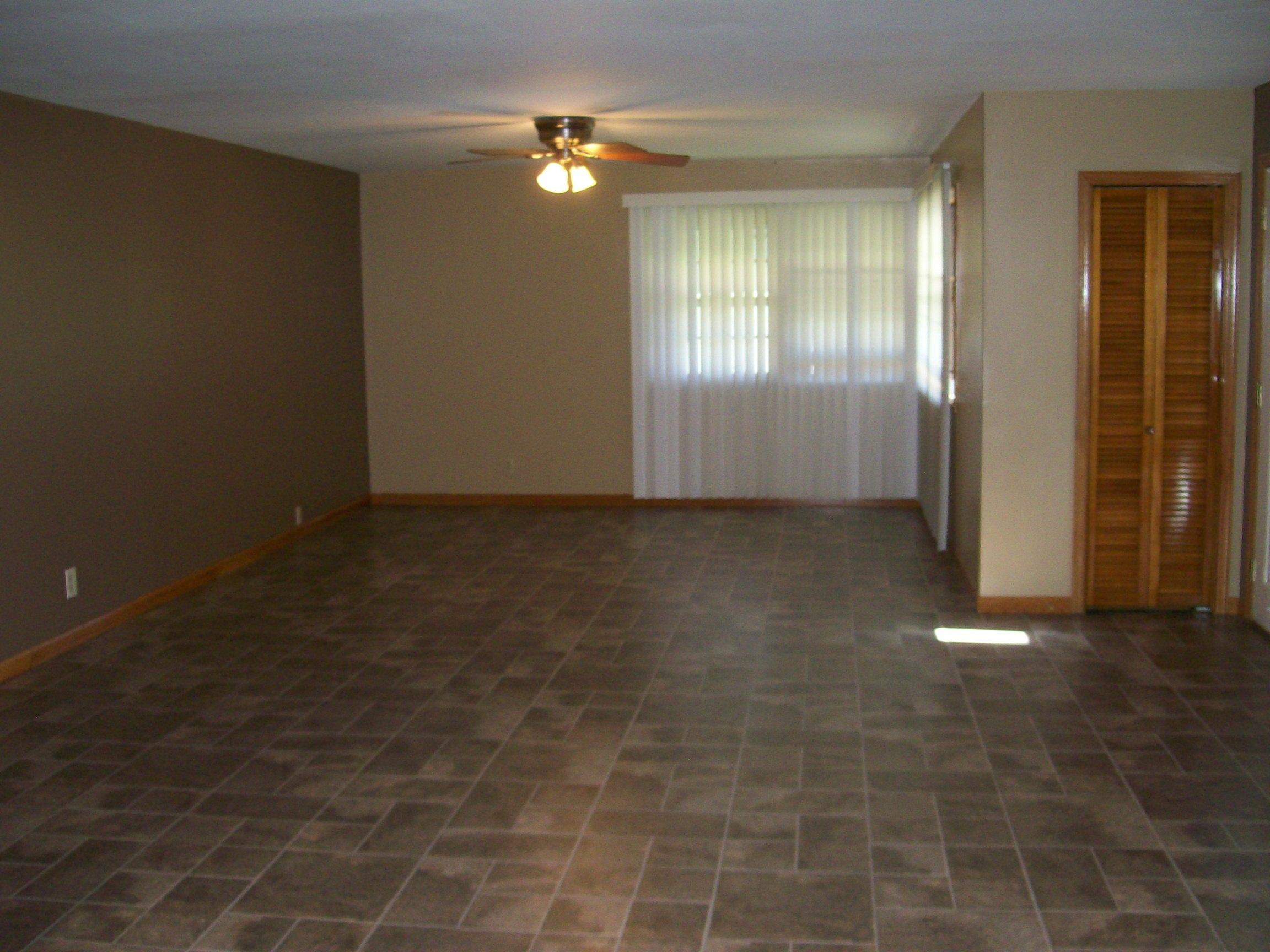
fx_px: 1321
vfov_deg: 39.7
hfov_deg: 51.4
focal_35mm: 36
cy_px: 476
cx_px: 635
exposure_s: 1/64
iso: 140
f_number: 2.7
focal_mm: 6
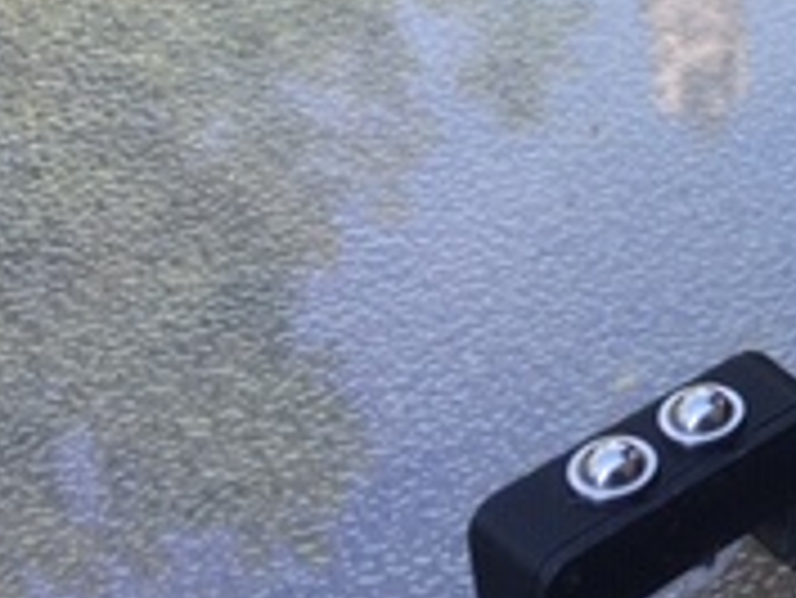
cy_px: 22
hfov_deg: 16.7
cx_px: 1246
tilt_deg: -31.2
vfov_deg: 13.9
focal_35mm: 105
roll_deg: -2.4
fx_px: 2416
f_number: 2.2
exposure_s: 1/159
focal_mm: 4.15
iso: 25
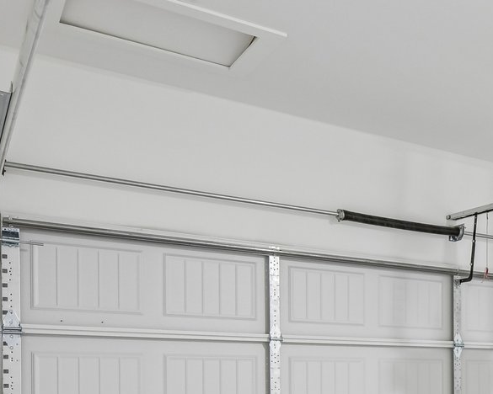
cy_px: 359
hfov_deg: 33.2
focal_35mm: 46
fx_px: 671
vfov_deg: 31.2
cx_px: 586
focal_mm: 14
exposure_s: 1/2
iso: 400
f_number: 8
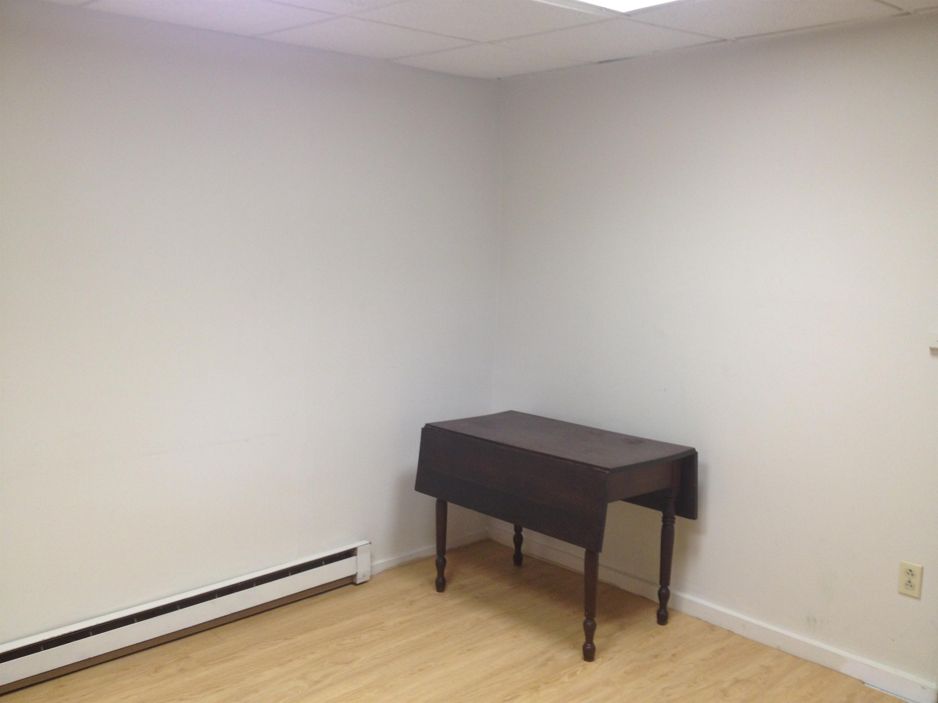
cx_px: 469
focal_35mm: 35
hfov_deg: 52.6
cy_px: 352
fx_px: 948
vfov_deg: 40.7
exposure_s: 1/20
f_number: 2.4
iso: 80
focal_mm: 4.28
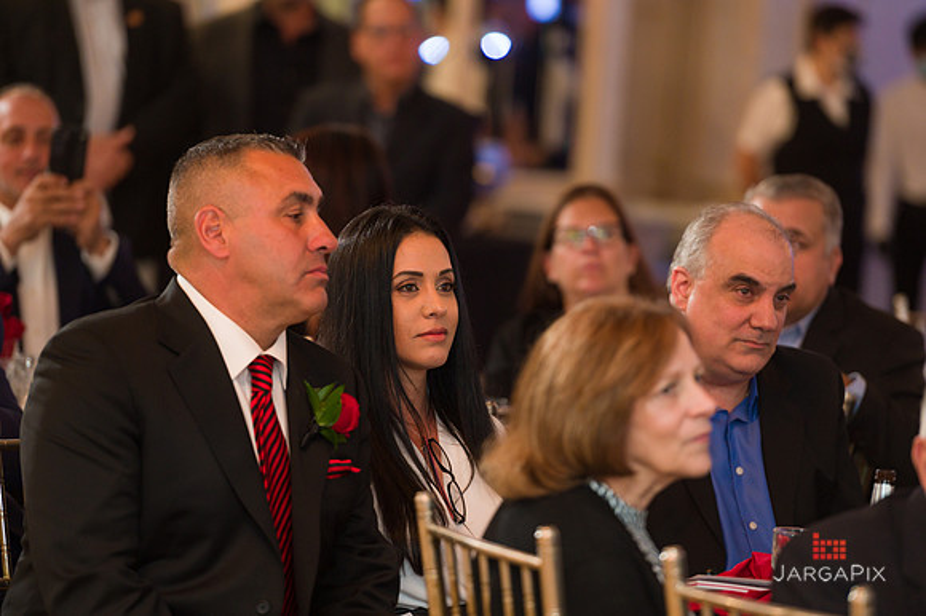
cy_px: 308
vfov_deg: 6.9
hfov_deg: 10.3
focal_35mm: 200
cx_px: 463
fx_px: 5141
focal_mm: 200
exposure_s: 1/125
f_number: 3.2
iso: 1600
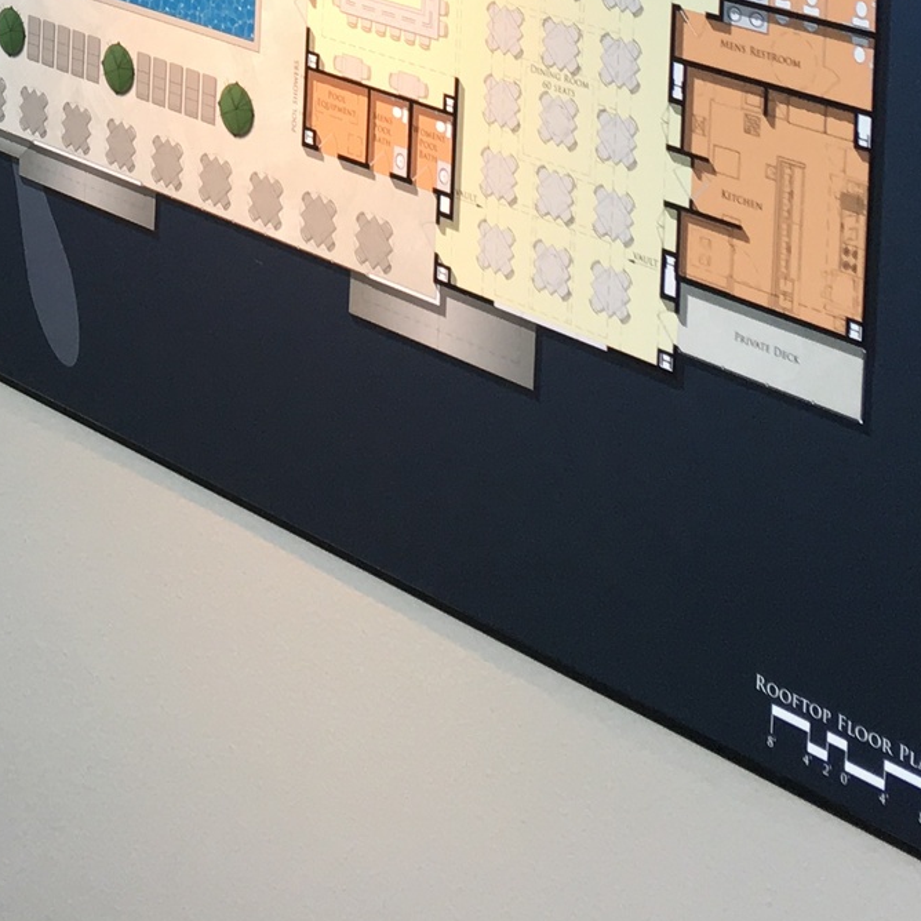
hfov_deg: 17.6
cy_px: -338
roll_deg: -1.8
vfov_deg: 16.9
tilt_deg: -2.8
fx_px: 2890
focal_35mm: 96
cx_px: -59
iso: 40
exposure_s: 1/120
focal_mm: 4.15
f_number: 2.2
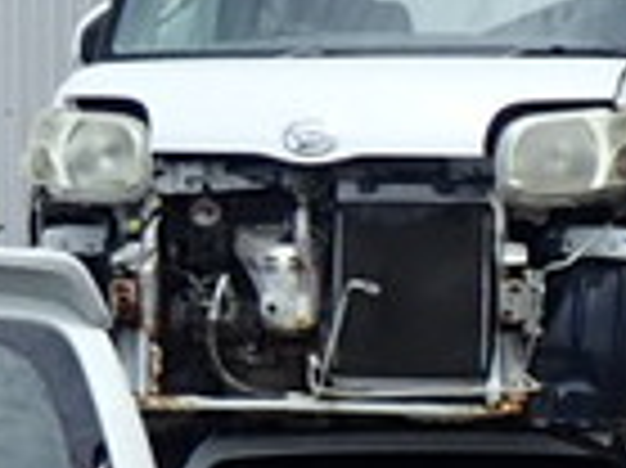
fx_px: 4662
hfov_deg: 7.3
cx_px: -752
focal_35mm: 258
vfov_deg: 5.8
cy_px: 238
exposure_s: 1/160
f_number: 10
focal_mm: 6.42
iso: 100
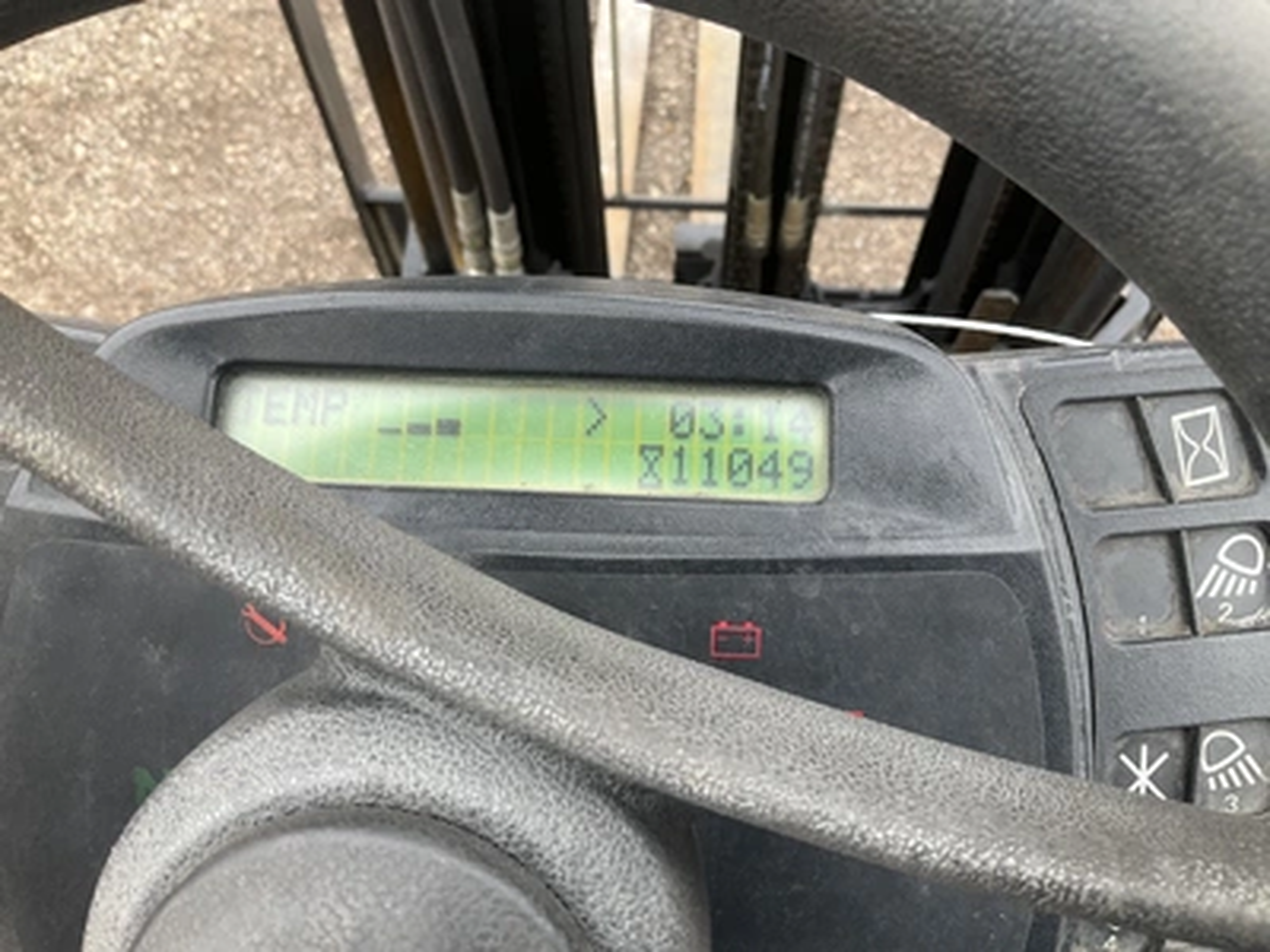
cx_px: 635
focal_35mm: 29
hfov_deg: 61.7
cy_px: 476
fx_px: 1064
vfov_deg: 48.2
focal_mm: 3
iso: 20
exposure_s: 1/122
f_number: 1.8
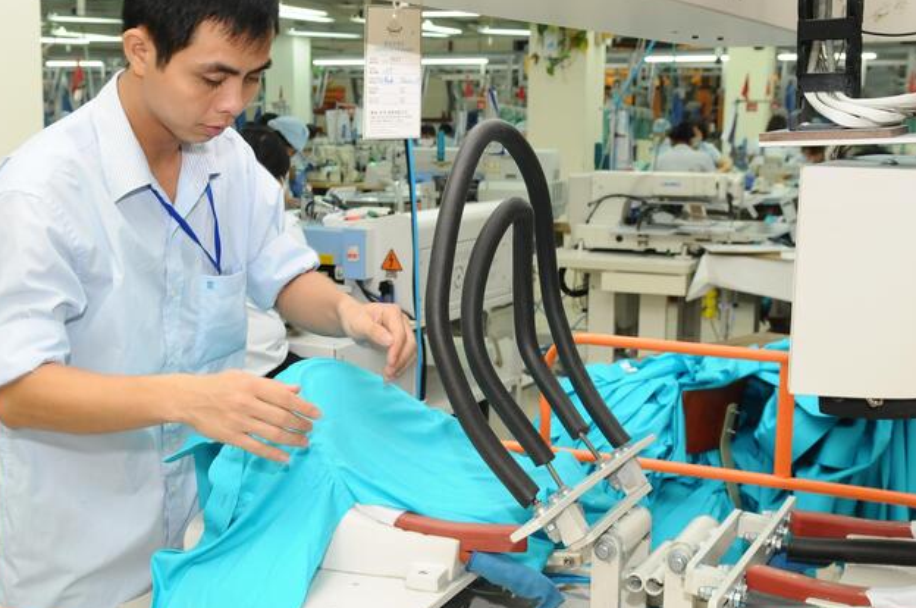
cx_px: 383
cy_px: 287
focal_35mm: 50
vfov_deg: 26.9
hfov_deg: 39.5
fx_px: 1270
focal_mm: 26
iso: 800
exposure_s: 1/80
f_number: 5.6
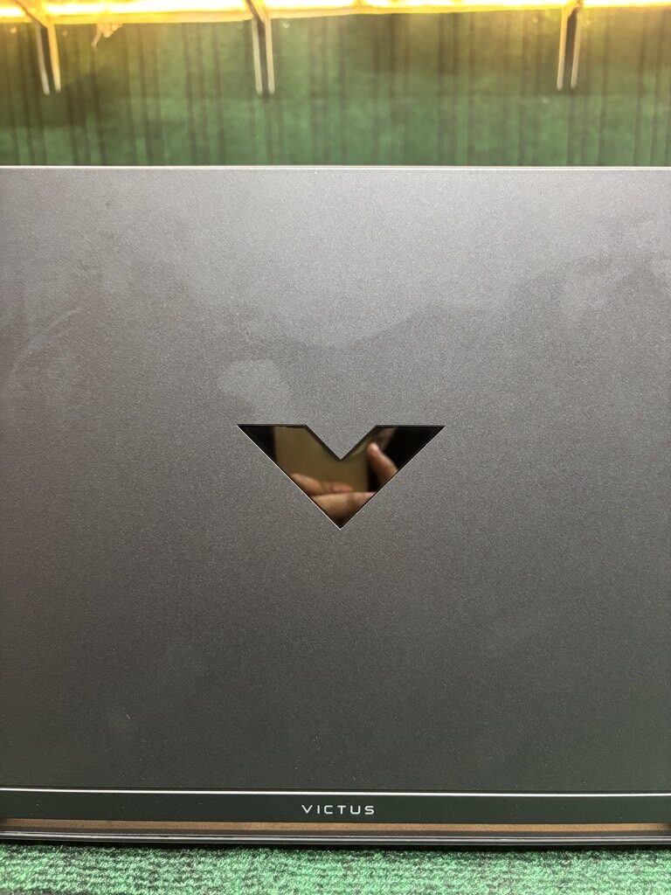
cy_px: 448
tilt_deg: -12.3
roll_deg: -0.6
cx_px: 336
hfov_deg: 53.1
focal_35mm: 26
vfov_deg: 67.3
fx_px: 672
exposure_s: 1/50
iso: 500
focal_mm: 5.96
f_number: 1.6
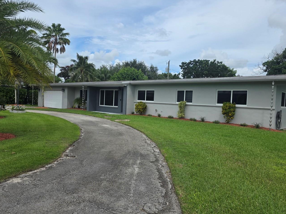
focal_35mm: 29
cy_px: 108
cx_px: 136
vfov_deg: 48.2
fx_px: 240
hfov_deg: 61.6
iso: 80
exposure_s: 1/7626
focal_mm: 6.3
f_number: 1.7
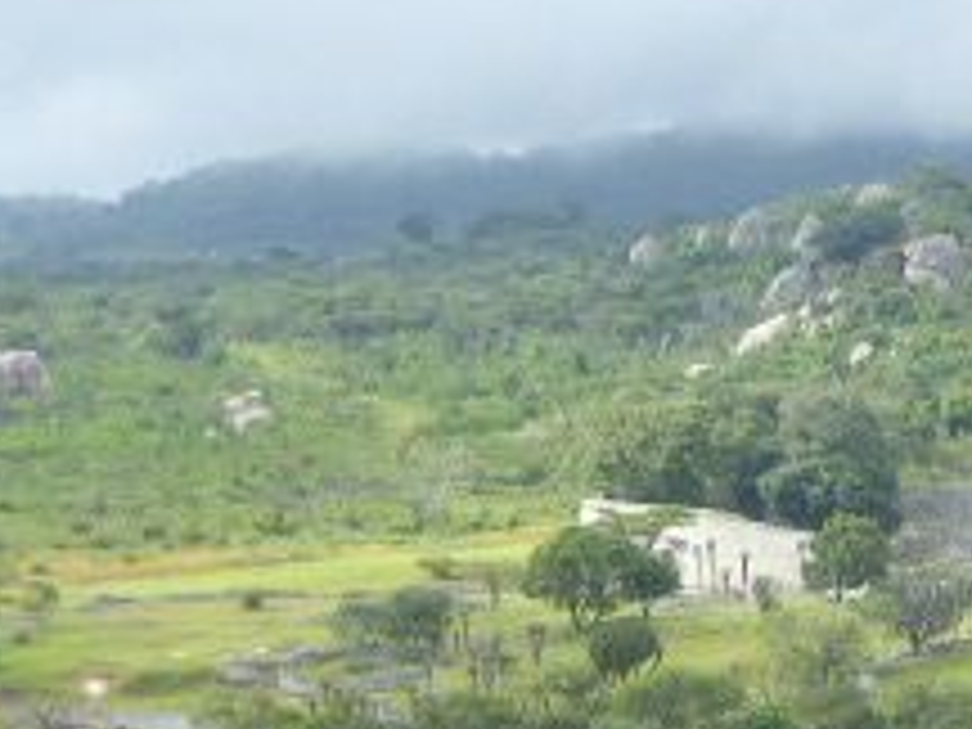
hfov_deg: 9.7
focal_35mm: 204
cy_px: 832
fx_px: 5728
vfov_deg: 7.2
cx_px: 828
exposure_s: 1/100
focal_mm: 11.7
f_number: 4.4
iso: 80
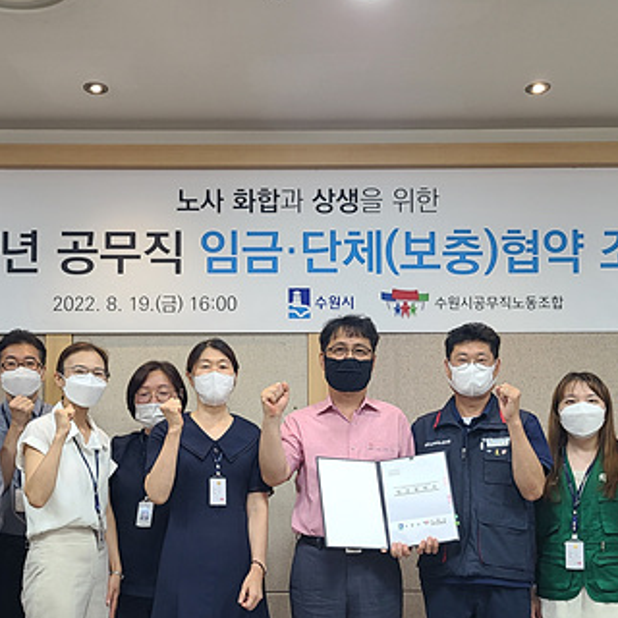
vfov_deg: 36.3
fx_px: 929
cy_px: 425
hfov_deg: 36.8
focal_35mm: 46
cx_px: 276
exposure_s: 1/60
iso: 125
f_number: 1.8
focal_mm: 5.4
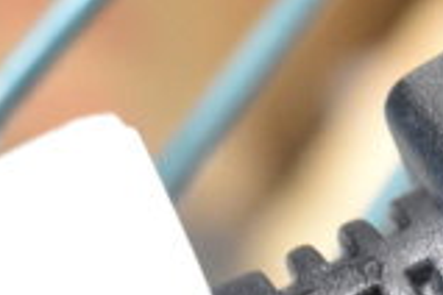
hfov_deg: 10.8
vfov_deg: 7.7
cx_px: 797
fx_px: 2202
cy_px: 230
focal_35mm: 179
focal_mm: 31
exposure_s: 1/125
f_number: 5.6
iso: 6400
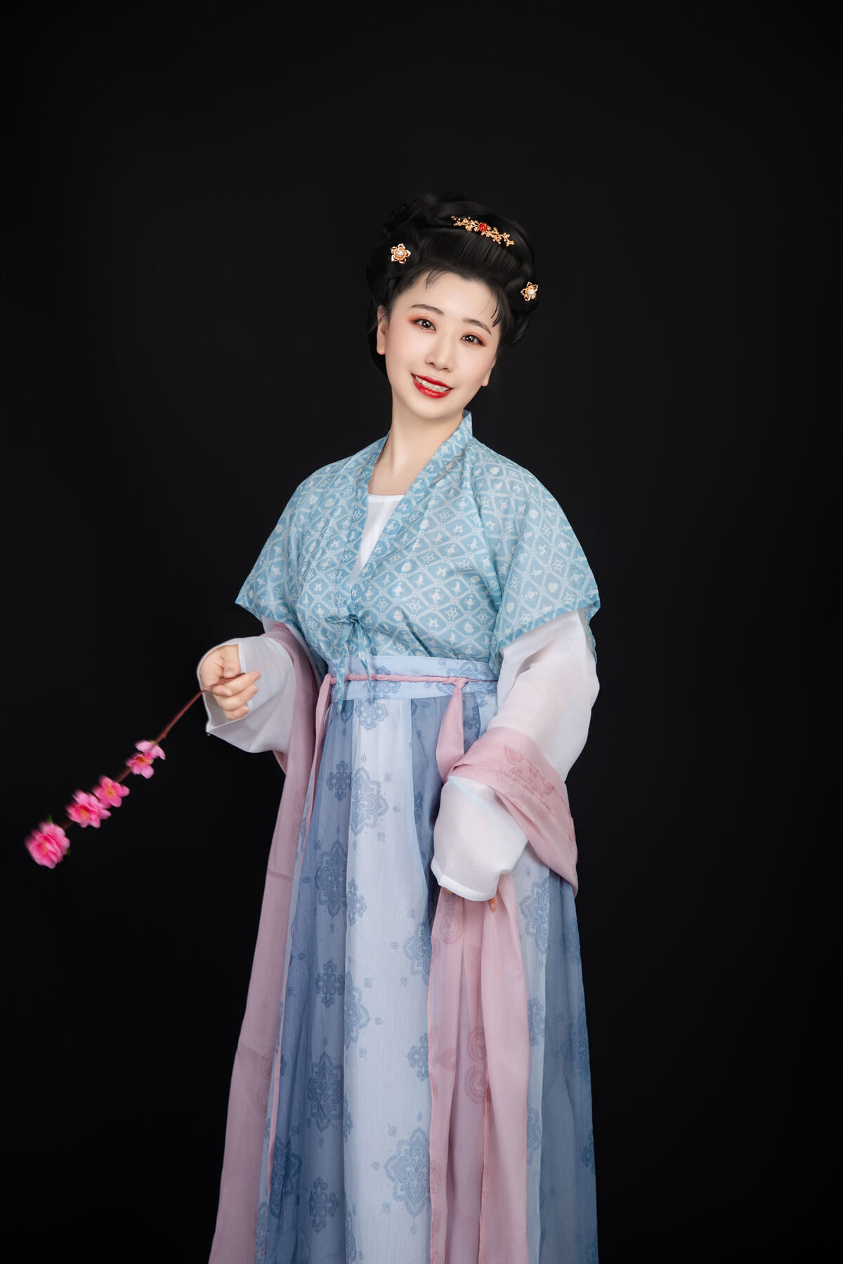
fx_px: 2423
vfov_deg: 29.2
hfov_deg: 19.7
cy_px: 632
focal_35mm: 69
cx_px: 422
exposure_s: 1/125
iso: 100
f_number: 4.5
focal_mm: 70
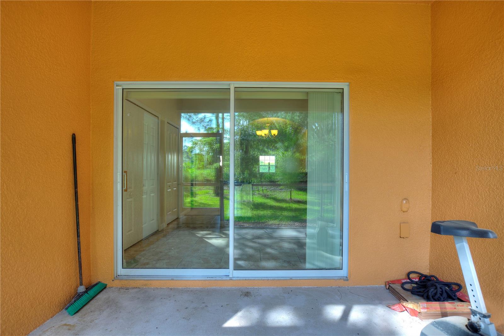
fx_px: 210
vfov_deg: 77.3
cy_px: 168
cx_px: 252
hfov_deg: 100.4
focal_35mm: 15
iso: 100
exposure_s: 1/13
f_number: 4.5
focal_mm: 10
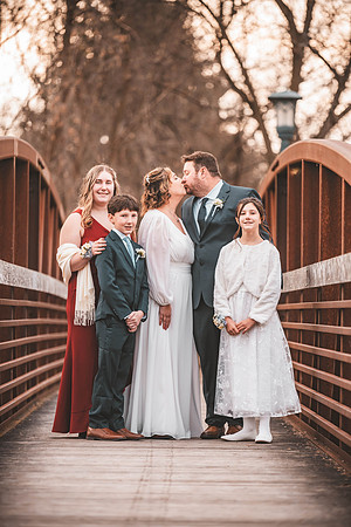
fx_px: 2632
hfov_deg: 7.6
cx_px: 176
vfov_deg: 11.4
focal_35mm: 180
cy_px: 264
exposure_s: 1/500
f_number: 2.8
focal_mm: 180
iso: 400
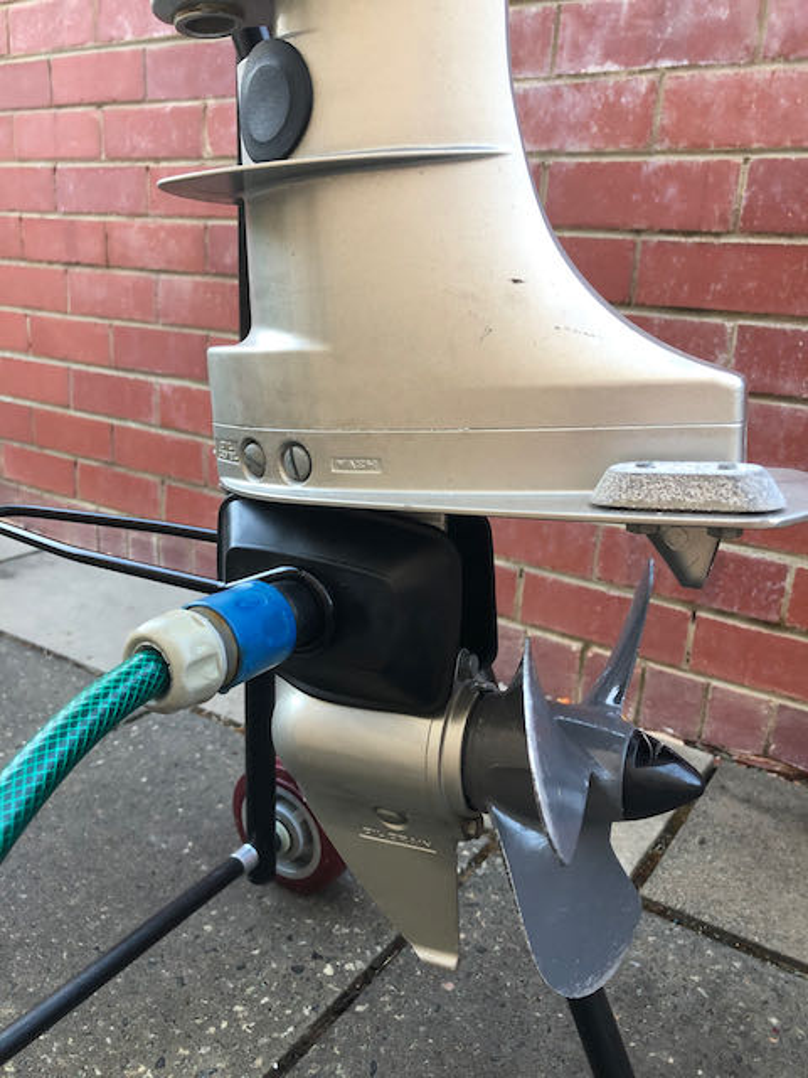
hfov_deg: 49.7
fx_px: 871
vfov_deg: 63.4
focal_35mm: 28
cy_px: 539
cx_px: 404
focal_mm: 3.99
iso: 40
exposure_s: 1/30
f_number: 1.8
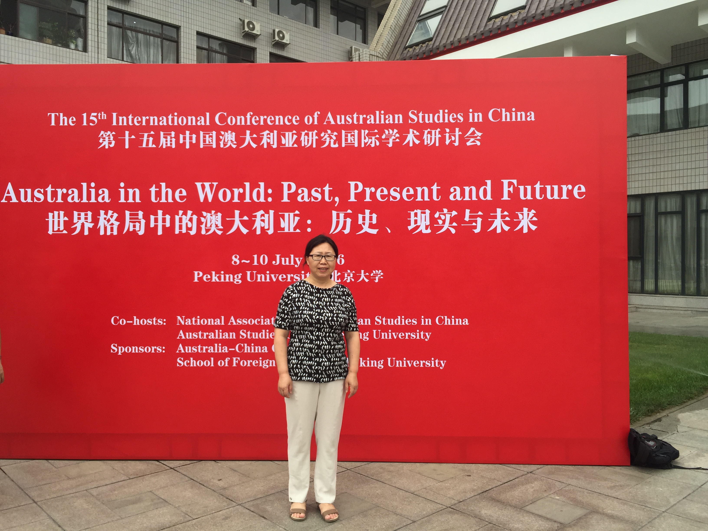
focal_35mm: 29
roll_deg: -1.7
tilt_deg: +0.2
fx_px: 593
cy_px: 266
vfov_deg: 48.2
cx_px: 354
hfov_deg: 61.7
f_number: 2.2
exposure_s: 1/455
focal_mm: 4.15
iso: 32
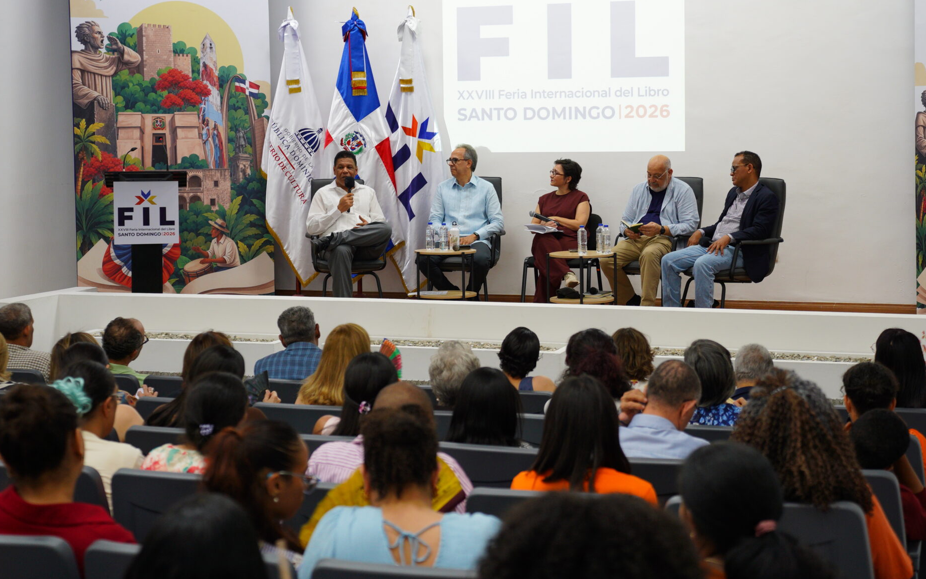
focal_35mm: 59
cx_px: 506
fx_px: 1489
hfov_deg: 34.5
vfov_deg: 21.9
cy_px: 209
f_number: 2.8
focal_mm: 42
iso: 640
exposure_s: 1/100
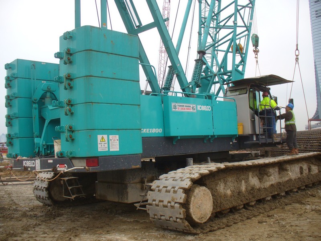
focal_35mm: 37
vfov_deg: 38.7
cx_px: 160
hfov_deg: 50.1
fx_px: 343
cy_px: 120
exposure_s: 1/50
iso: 64
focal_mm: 6.1
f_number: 2.8
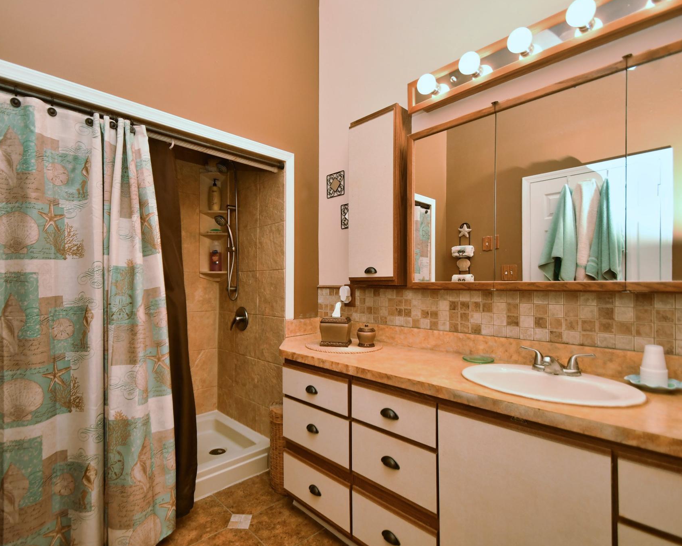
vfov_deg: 77.0
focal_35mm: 17
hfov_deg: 89.4
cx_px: 313
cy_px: 273
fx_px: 343
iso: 500
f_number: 3.5
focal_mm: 10
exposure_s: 1/160
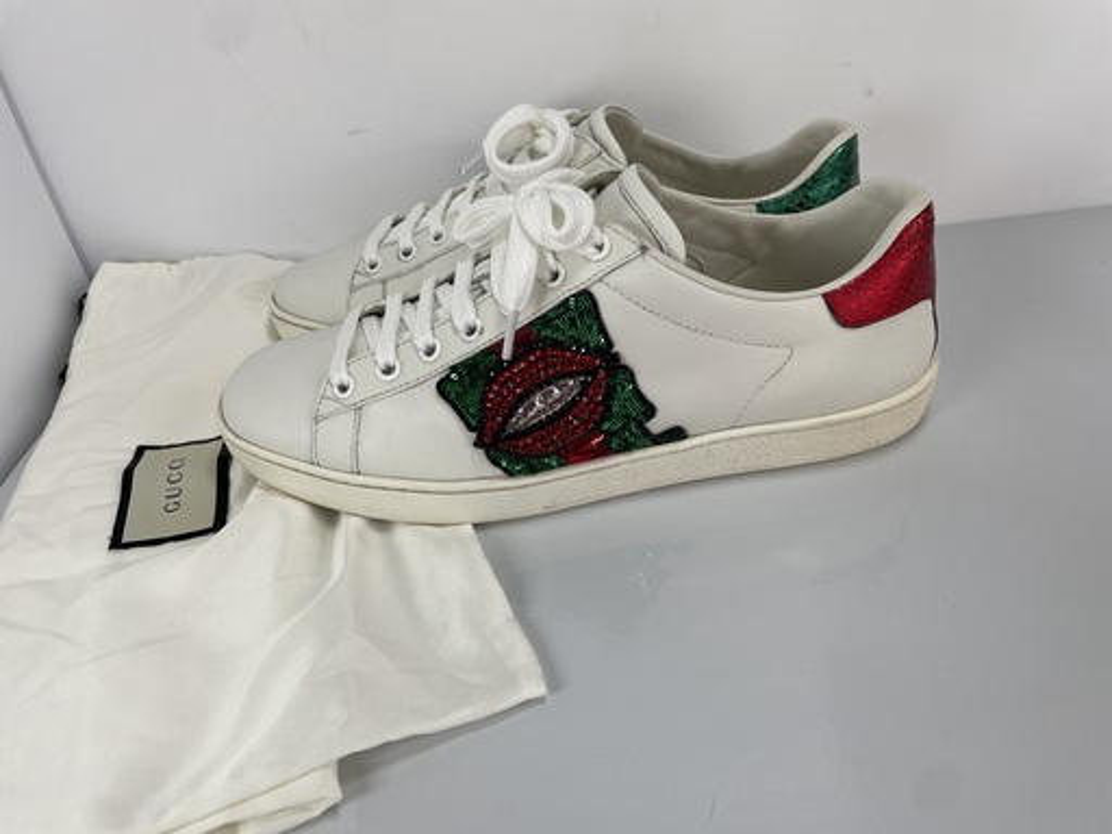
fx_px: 835
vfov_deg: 53.1
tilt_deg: -33.8
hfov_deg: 67.3
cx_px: 556
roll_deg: +9.7
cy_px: 417
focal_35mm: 26
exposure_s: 1/212
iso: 32
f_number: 1.6
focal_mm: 4.2
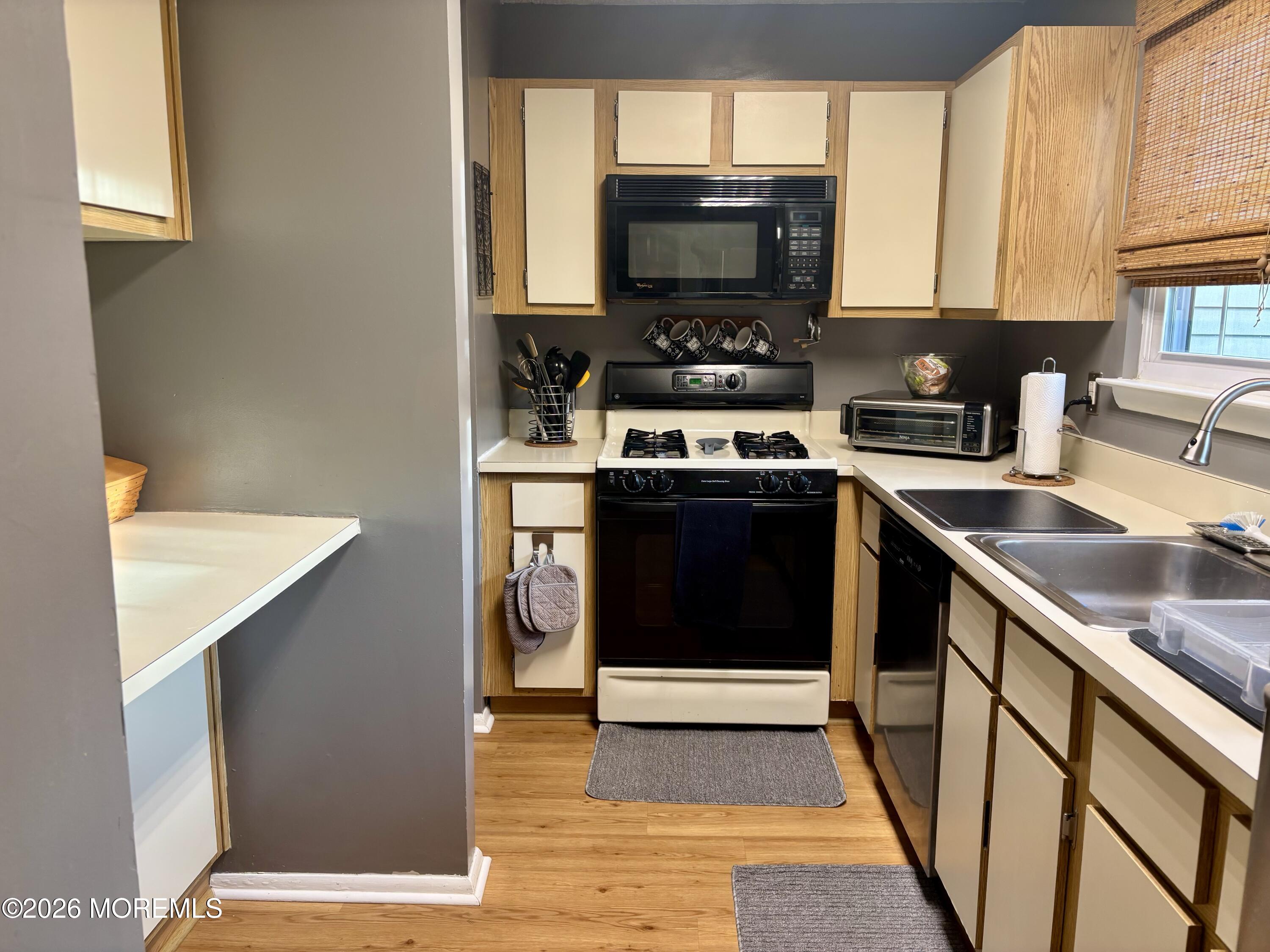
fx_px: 954
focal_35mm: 26
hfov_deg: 67.3
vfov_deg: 53.1
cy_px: 476
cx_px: 635
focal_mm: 5.96
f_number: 1.6
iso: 80
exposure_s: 1/60
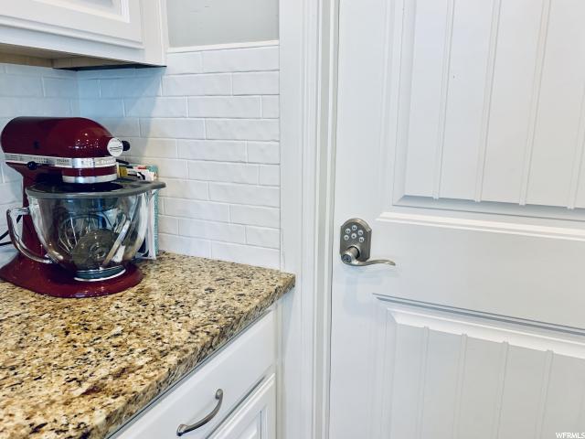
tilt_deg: -12.9
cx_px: 292
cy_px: 220
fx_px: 439
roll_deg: +0.3
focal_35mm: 26
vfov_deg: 53.1
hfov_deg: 67.3
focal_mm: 4.25
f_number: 1.8
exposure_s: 1/60
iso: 100
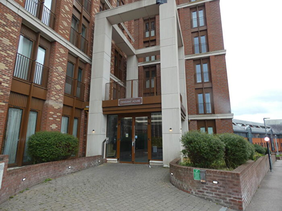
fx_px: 163
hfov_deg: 81.7
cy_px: 106
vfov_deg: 66.0
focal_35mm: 20
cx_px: 141
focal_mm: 3.6
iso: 80
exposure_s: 1/125
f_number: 2.8
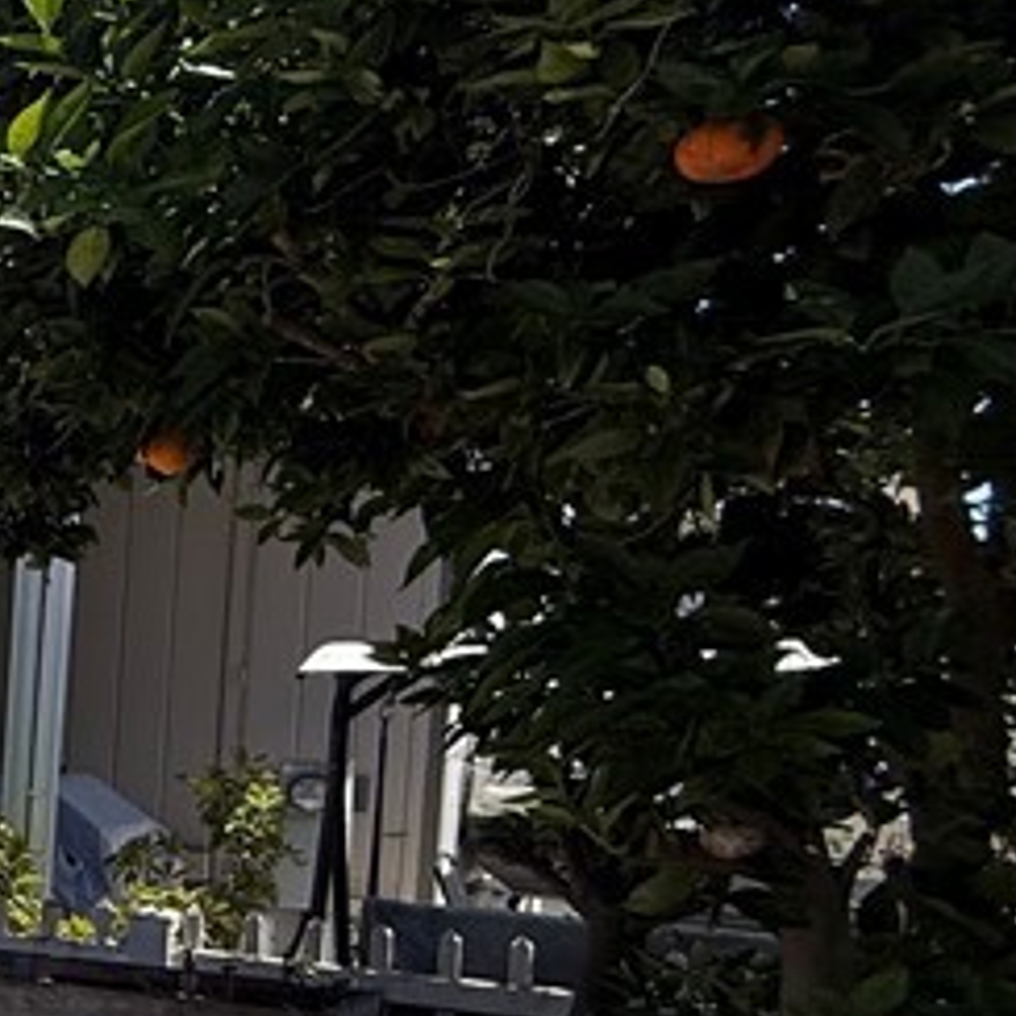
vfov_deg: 32.1
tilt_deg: -3.7
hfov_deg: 19.2
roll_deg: -0.5
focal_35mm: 52
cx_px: -1016
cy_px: 779
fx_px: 1727
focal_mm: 2.22
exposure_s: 1/1698
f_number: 2.2
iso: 50
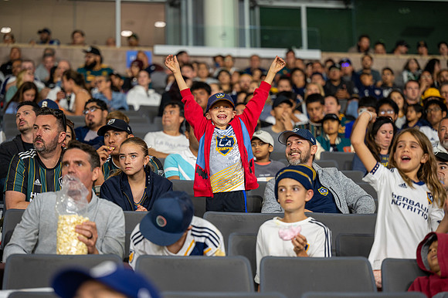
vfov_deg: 11.9
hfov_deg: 17.8
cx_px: 224
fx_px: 1430
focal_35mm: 115
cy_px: 149
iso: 1000
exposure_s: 1/200
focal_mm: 115
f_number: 2.8
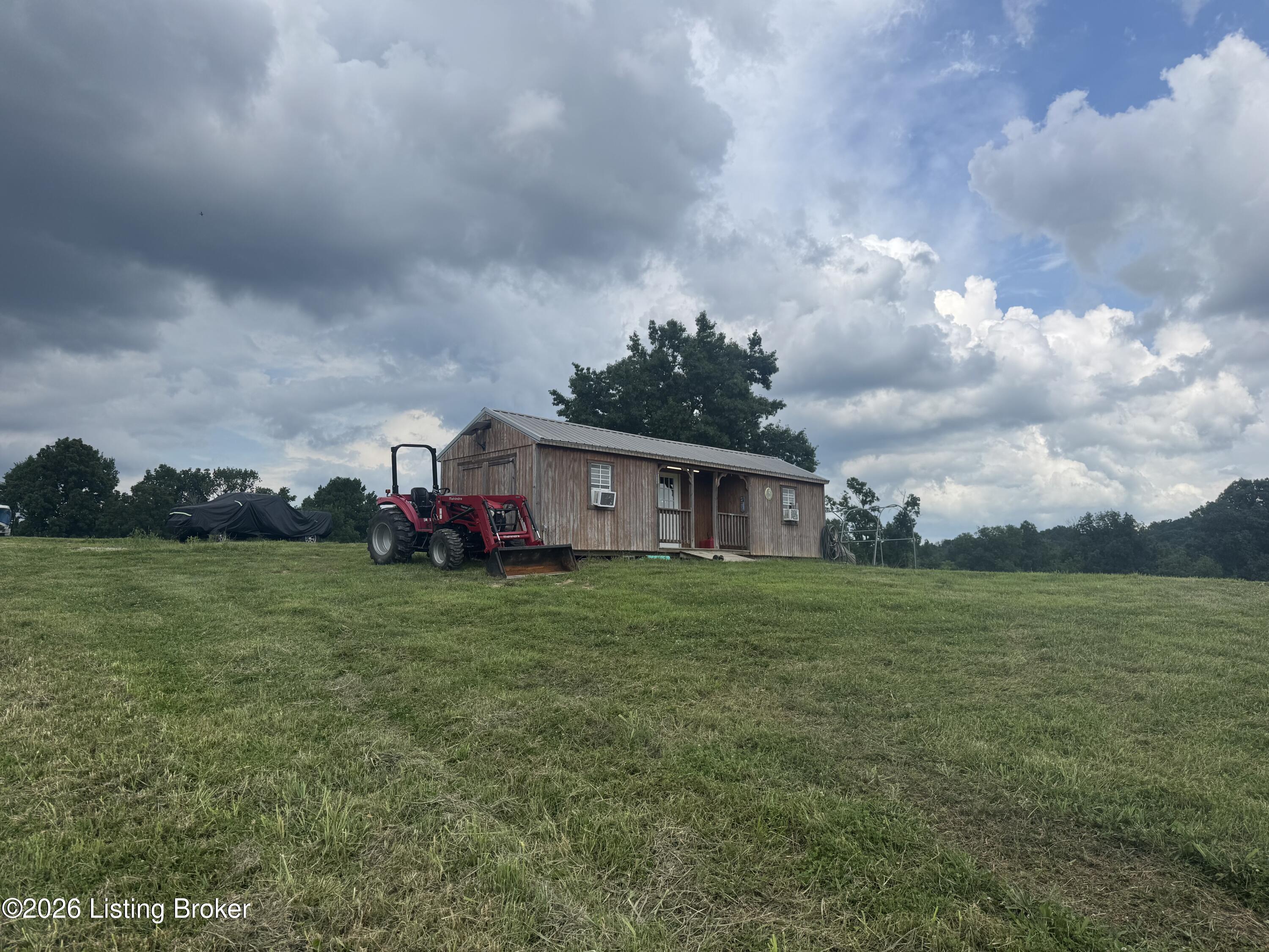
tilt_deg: +6.5
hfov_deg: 71.6
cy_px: 476
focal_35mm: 24
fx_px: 880
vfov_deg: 56.8
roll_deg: +1.0
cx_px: 634
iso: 80
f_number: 1.78
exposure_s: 1/4608
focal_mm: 6.76
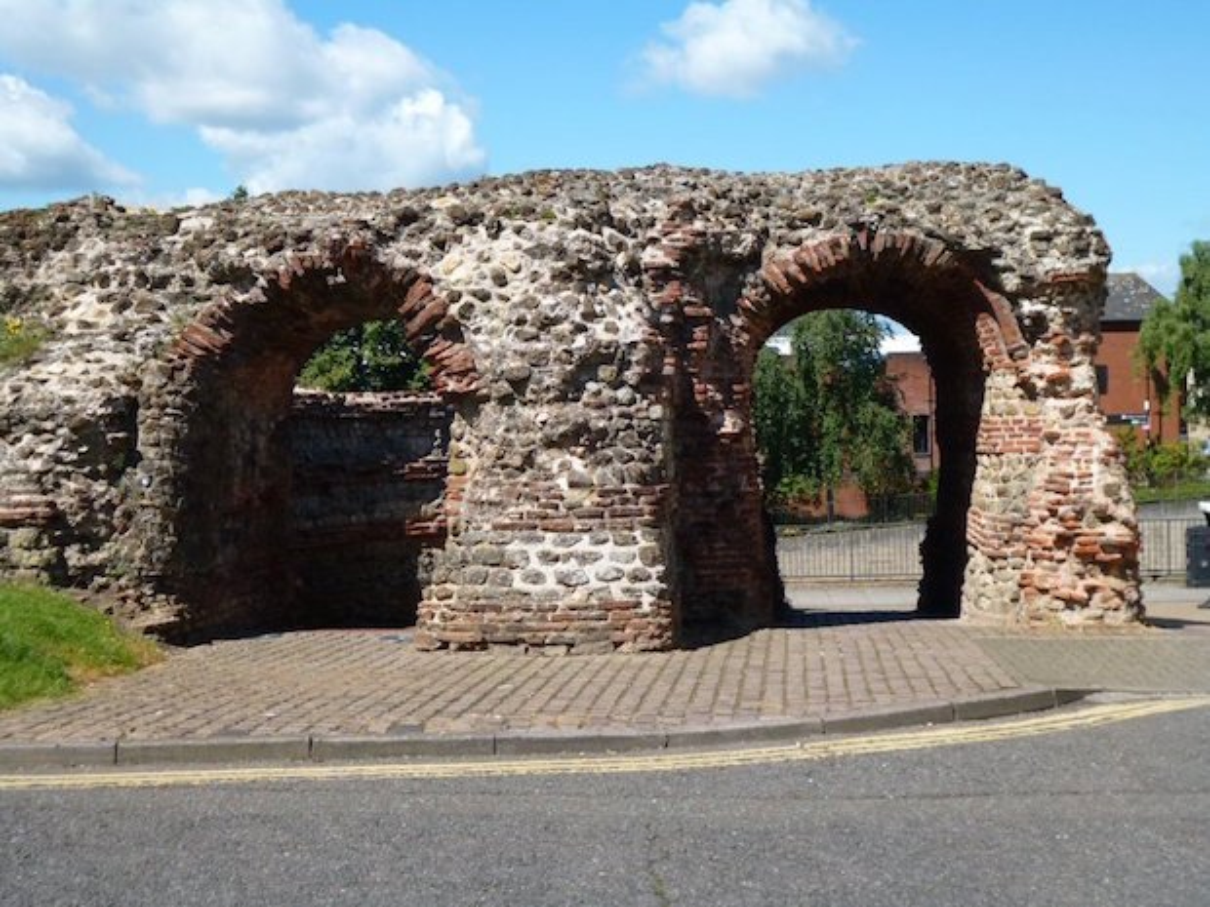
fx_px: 1643
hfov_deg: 40.4
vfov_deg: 30.9
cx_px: 605
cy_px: 454
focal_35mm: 47
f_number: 3.8
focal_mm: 8.1
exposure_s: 1/800
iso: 100
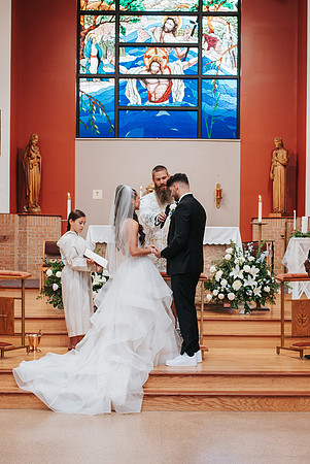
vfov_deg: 27.5
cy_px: 280
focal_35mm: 73
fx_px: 943
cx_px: 161
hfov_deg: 18.7
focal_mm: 35
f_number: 2.8
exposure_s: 1/125
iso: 500
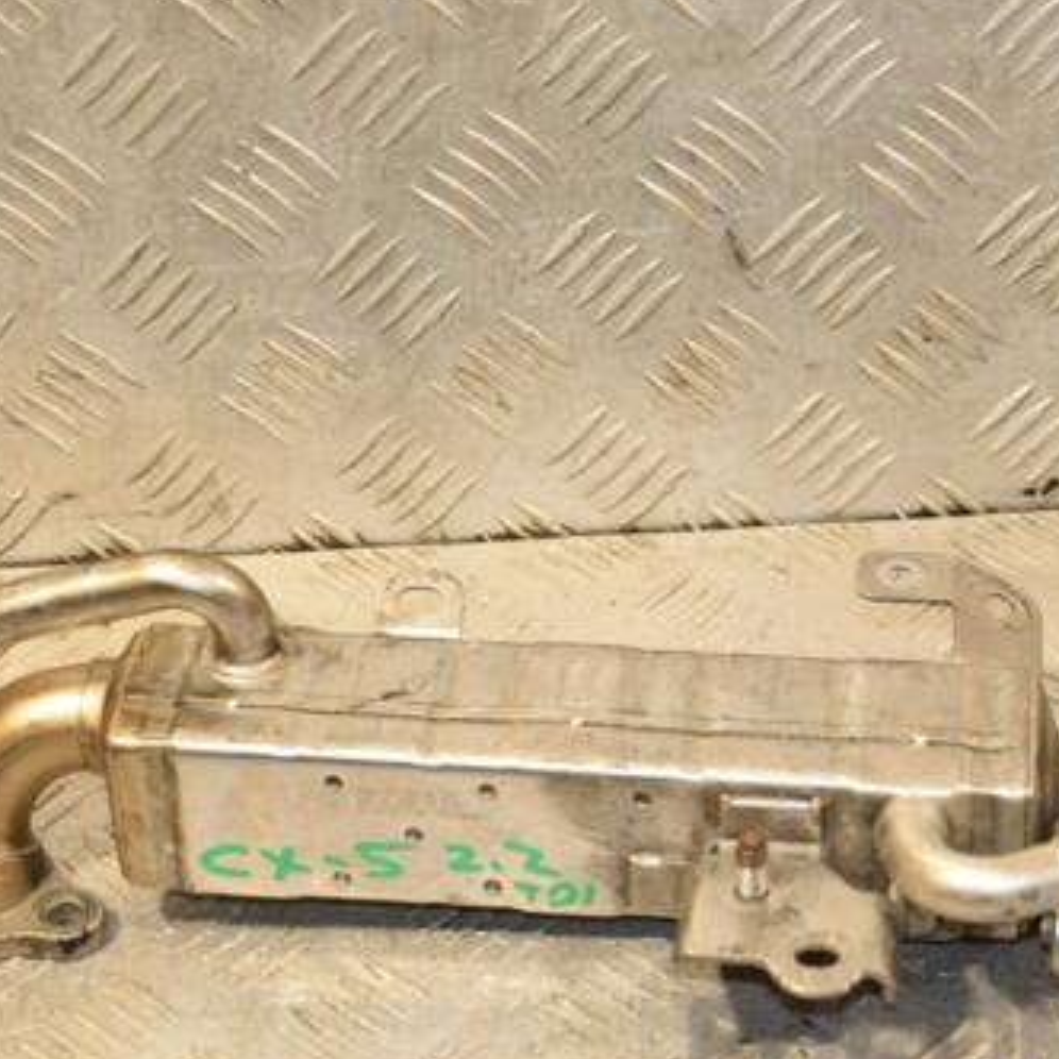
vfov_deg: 16.8
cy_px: 619
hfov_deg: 16.8
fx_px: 3592
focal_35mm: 104
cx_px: 628
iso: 800
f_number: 5
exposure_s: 1/200
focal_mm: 45
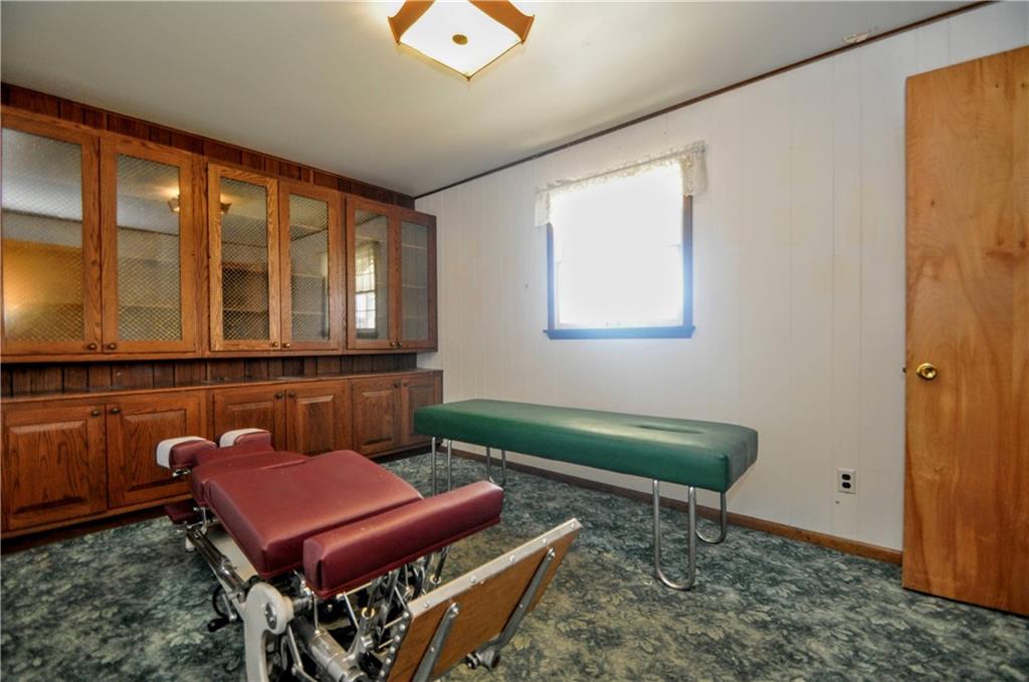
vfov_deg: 77.1
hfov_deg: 100.5
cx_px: 514
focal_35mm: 15
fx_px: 428
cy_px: 341
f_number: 4
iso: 800
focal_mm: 10
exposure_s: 1/60
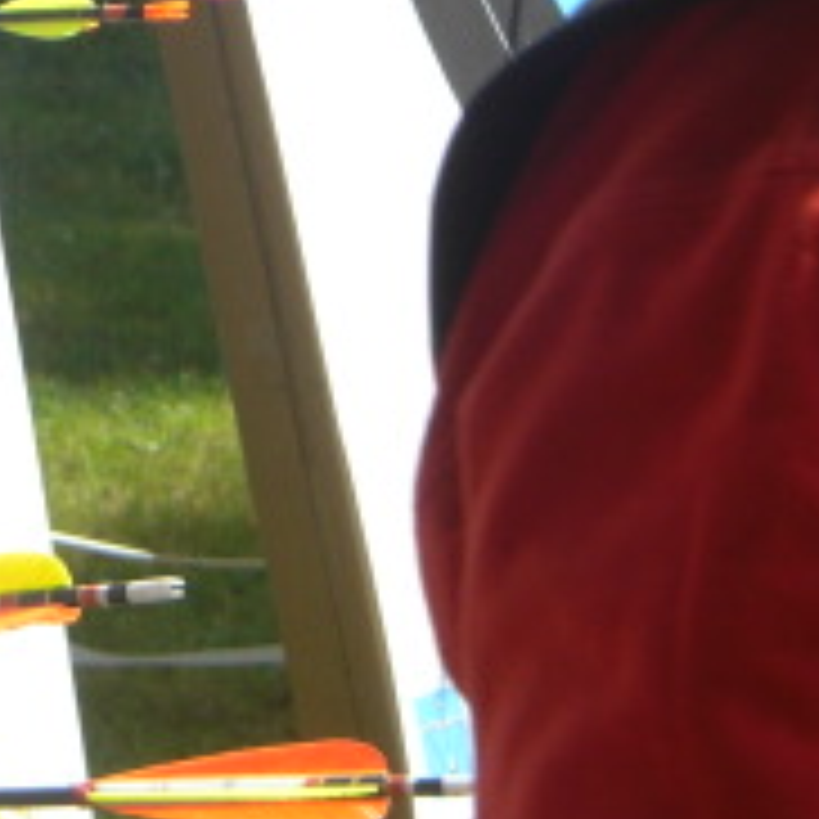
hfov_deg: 4.9
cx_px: 171
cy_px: -238
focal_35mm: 354
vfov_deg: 4.9
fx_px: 9476
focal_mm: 18.9
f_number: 4.3
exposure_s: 1/320
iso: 50
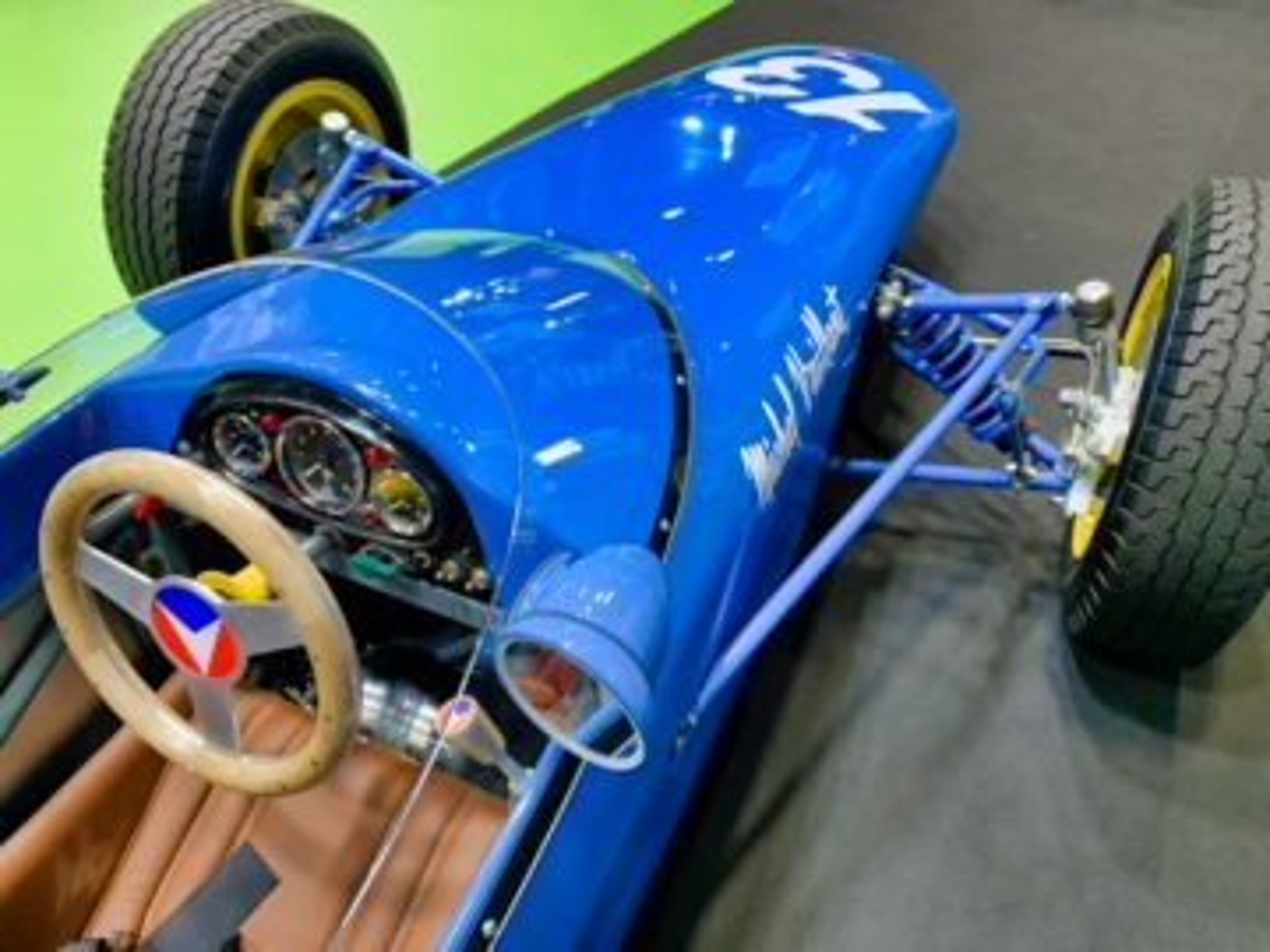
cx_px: 635
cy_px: 476
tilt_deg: -42.5
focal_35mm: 26
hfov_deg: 67.3
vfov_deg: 53.1
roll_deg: -2.1
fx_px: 954
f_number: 1.8
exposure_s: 1/50
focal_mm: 4.25
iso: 160
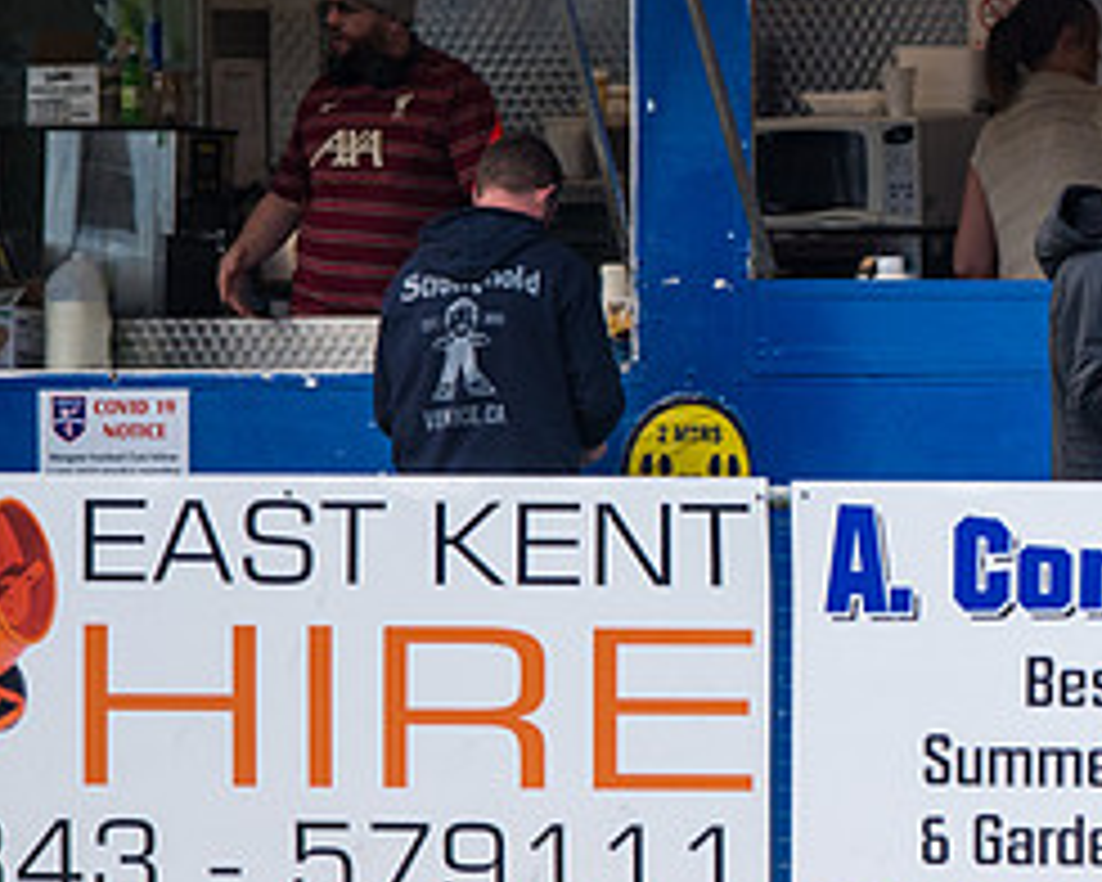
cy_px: 120
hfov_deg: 1.4
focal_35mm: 1415
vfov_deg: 1.1
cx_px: 1565
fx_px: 46150
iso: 800
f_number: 4
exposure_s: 1/4000
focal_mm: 400
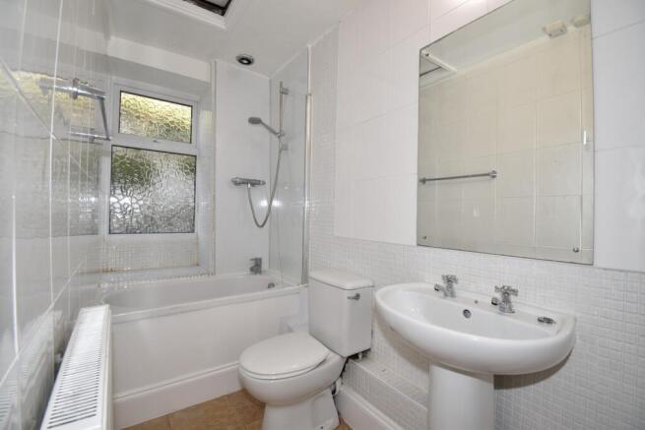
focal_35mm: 15
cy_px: 215
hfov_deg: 100.4
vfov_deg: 77.4
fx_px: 269
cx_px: 322
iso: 100
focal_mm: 10
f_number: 4.5
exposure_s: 1/15
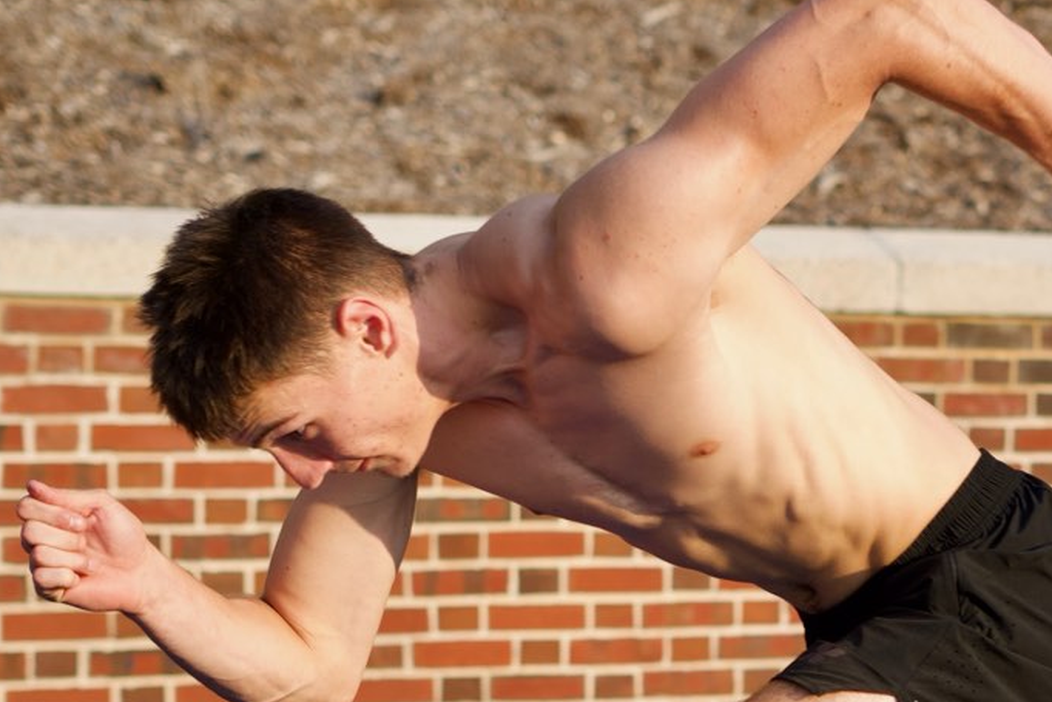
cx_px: 939
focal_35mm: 132
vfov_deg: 10.2
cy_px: 862
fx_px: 3858
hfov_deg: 15.4
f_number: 2.5
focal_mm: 50
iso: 125
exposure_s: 1/800
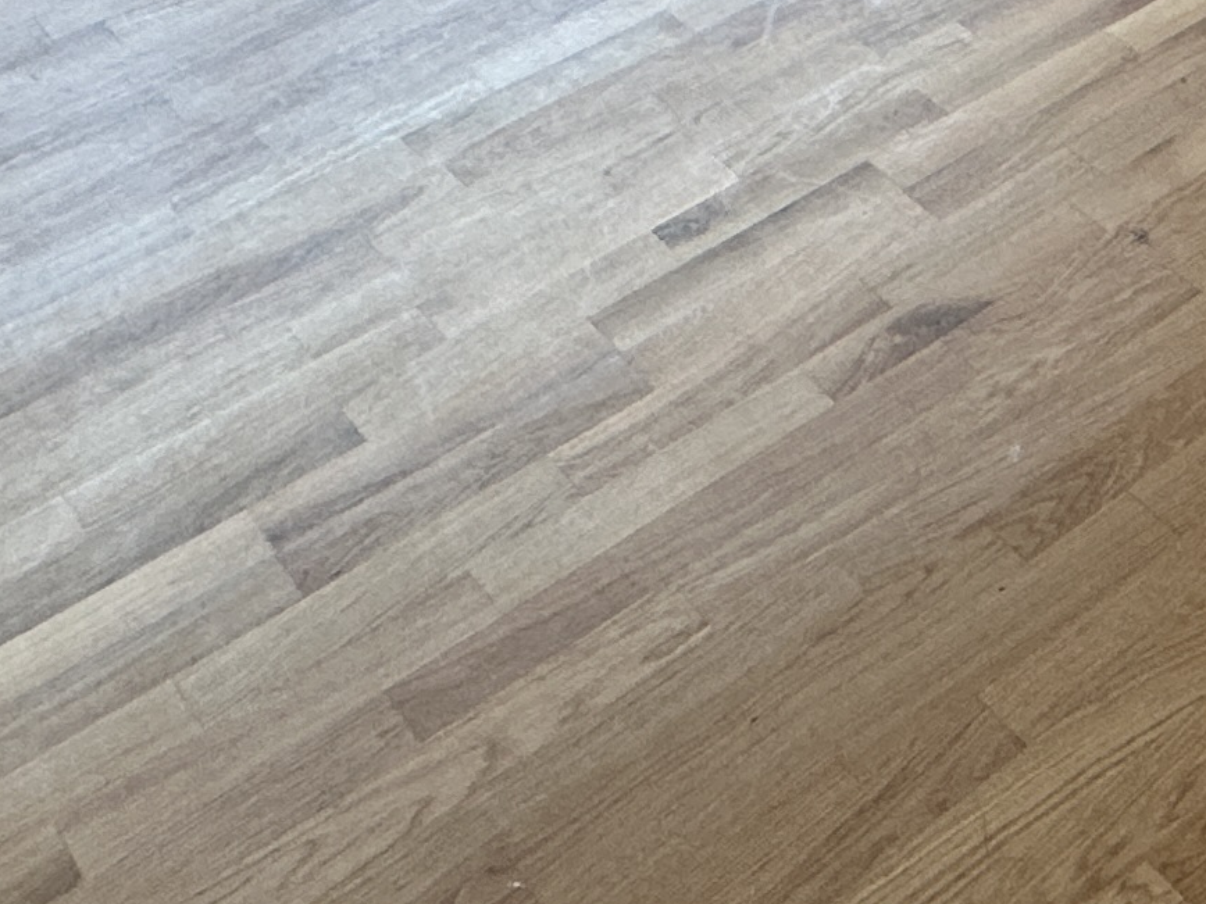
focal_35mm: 65
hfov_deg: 26.6
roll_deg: +2.1
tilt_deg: -21.5
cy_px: -465
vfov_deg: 19.6
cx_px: 1437
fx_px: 2265
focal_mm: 2.22
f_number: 2.2
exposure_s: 1/120
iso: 125
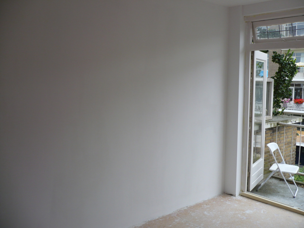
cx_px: 152
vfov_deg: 40.7
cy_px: 114
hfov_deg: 52.6
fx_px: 307
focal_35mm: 35
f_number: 2.8
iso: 100
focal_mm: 5.8
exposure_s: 1/320
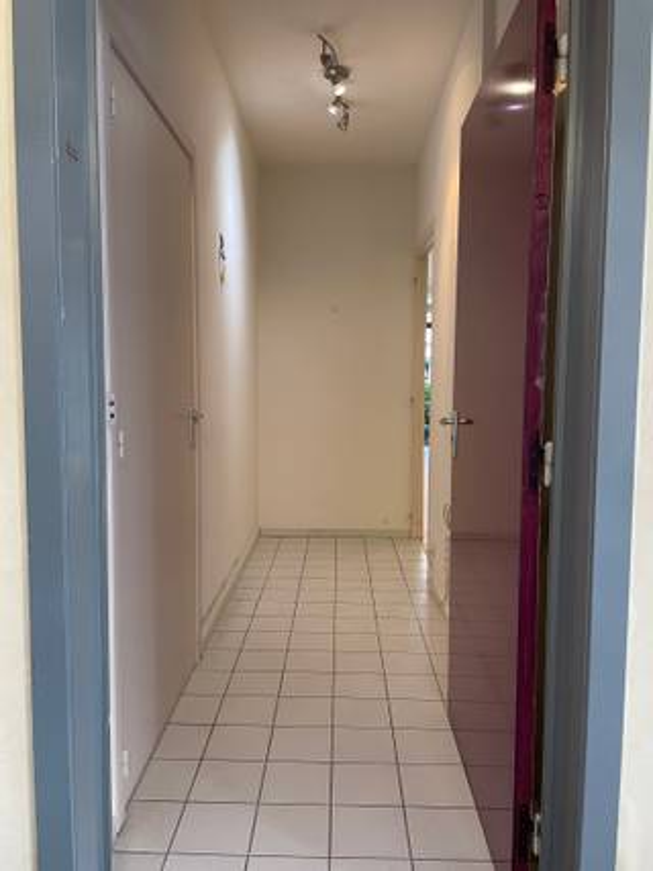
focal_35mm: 26
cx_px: 326
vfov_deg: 67.3
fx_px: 654
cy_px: 436
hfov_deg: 53.0
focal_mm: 4.2
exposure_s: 1/50
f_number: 1.6
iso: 80
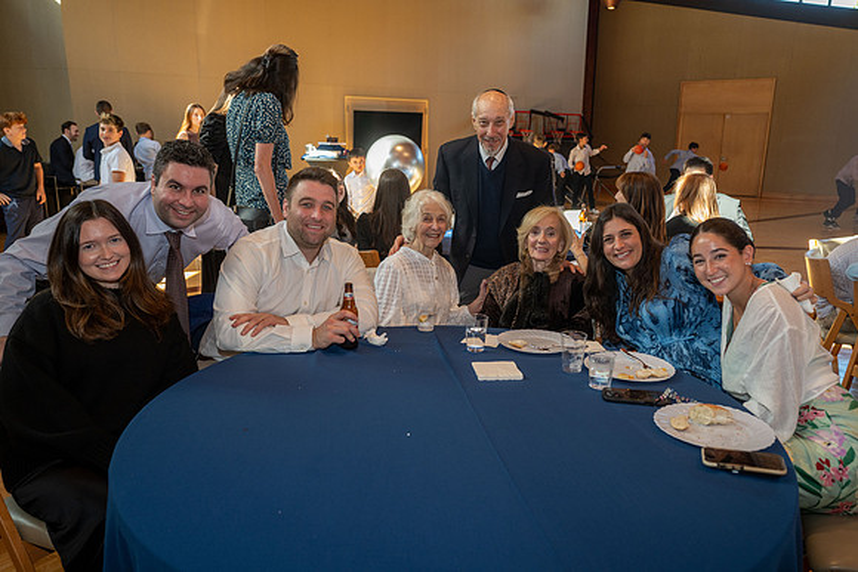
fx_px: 632
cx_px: 429
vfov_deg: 48.8
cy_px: 286
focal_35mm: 26
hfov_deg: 68.4
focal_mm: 26.5
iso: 800
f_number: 4
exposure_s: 1/250
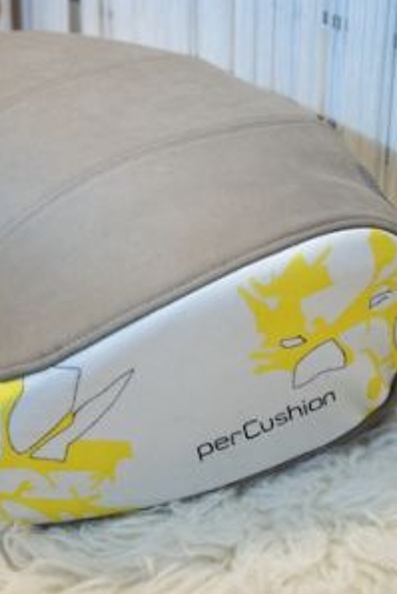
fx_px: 1086
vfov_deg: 30.6
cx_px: 112
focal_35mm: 66
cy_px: 298
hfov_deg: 20.6
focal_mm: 29
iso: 400
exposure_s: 1/60
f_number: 5.6
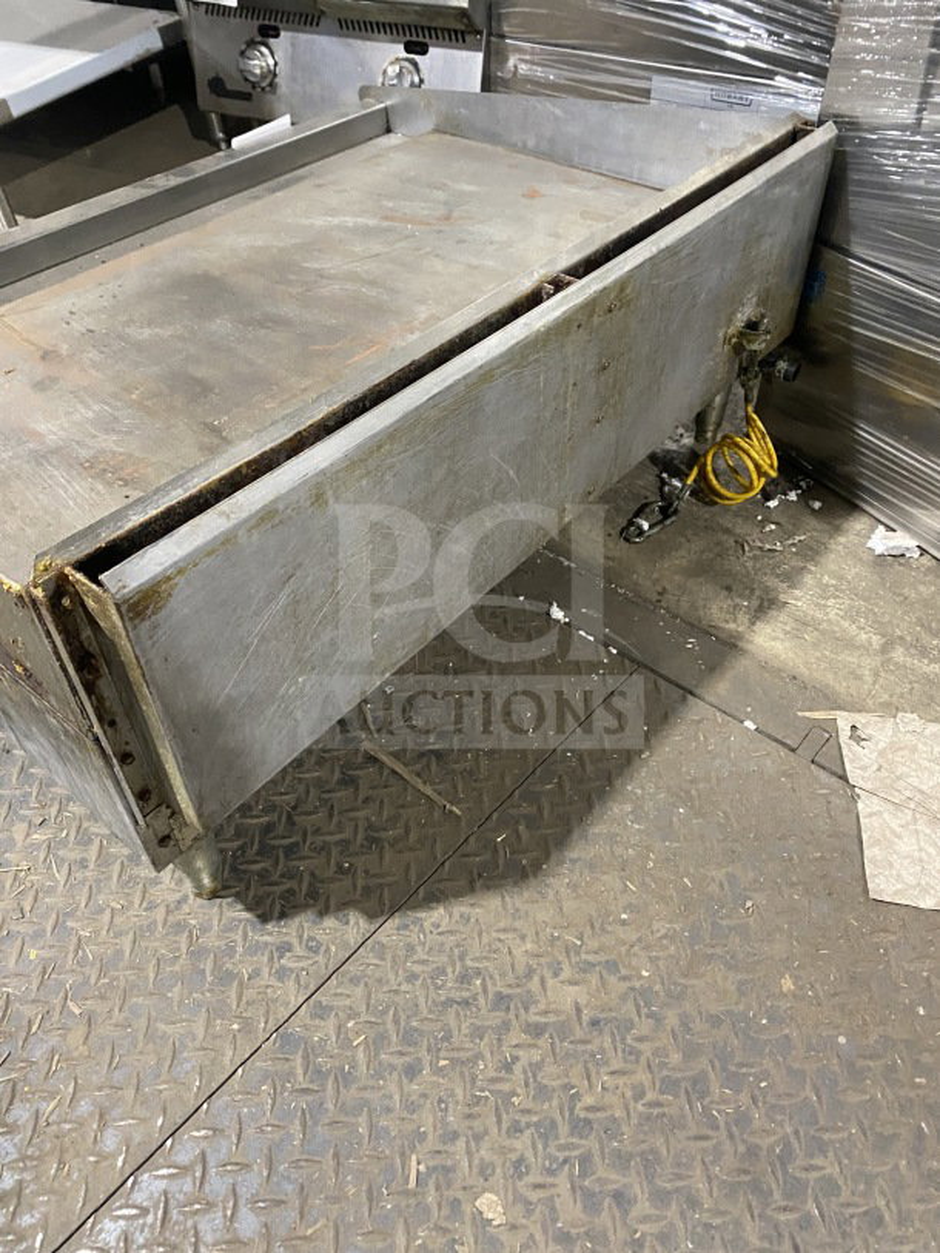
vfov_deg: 67.3
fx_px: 941
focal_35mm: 26
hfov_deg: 53.1
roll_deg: +1.7
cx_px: 470
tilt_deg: -42.1
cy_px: 626
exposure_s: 1/41
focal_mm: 4.25
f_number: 1.8
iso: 500
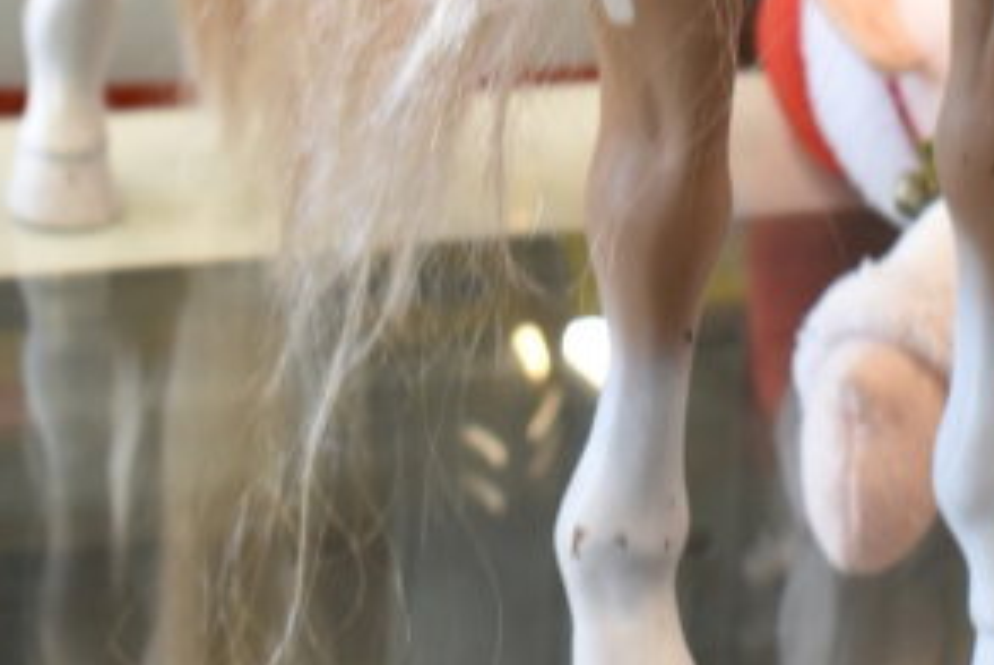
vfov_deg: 12.1
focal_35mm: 108
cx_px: 777
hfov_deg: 18.8
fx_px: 2973
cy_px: -385
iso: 720
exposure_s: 1/40
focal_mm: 23
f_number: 3.8
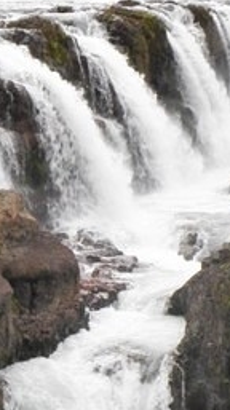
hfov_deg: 5.3
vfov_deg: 9.4
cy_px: 346
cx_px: 126
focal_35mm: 228
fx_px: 2479
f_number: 6.3
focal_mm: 15.11
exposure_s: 1/60
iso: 64
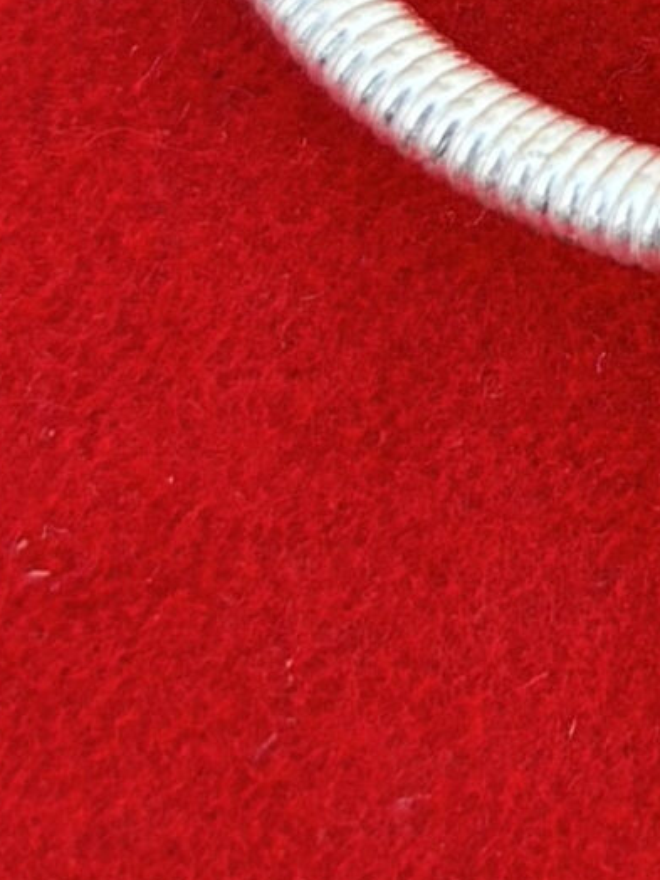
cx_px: 1480
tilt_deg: -66.0
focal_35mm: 127
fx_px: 3229
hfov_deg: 10.4
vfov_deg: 13.9
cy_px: -682
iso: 100
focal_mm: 5.96
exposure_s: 1/121
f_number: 1.6
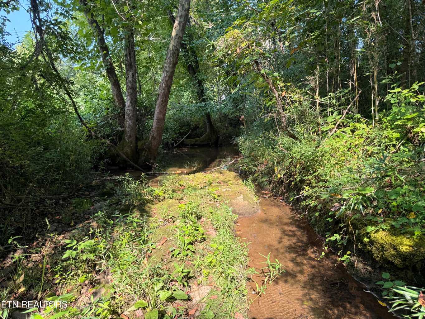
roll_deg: -1.2
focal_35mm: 24
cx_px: 212
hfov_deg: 71.6
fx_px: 295
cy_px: 160
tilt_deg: -10.8
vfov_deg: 56.8
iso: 80
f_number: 1.78
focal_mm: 6.76
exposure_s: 1/383
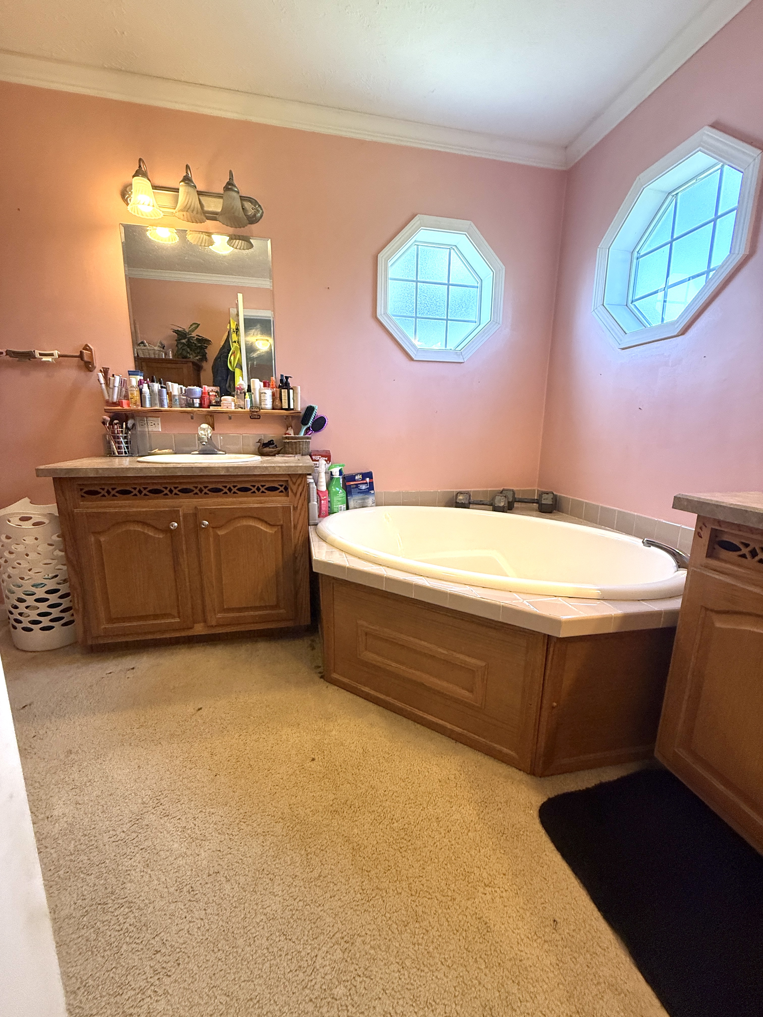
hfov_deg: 85.7
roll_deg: +0.6
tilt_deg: -9.4
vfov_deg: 102.1
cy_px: 508
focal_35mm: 14
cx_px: 382
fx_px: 411
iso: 250
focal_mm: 2.22
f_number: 2.2
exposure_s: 1/120
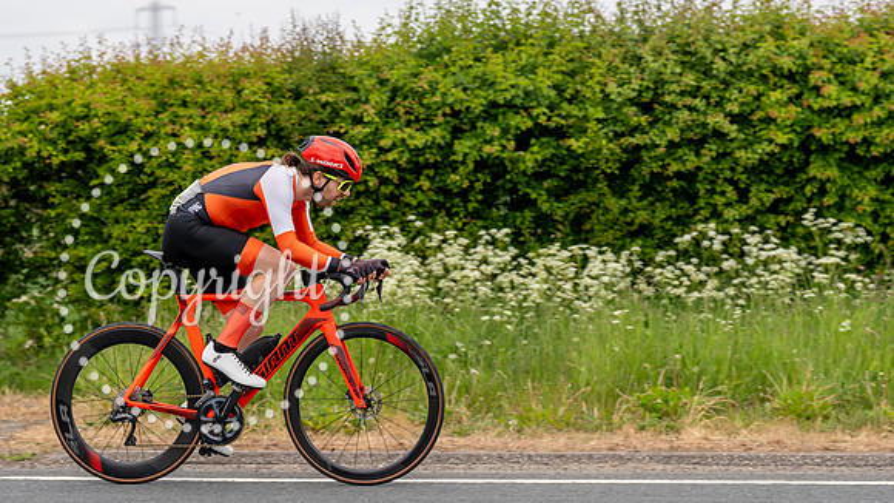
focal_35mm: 102
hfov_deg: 21.0
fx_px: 2415
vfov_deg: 11.9
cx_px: 465
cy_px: 146
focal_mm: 70
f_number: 3.2
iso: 125
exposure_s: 1/1250
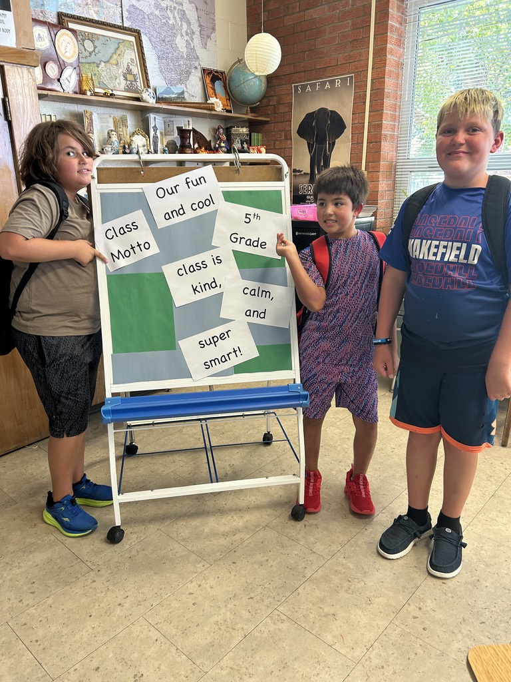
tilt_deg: -17.5
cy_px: 341
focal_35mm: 26
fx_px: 512
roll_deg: +1.1
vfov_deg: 67.3
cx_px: 256
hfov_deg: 53.1
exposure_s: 1/60
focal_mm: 5.7
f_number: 1.5
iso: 100
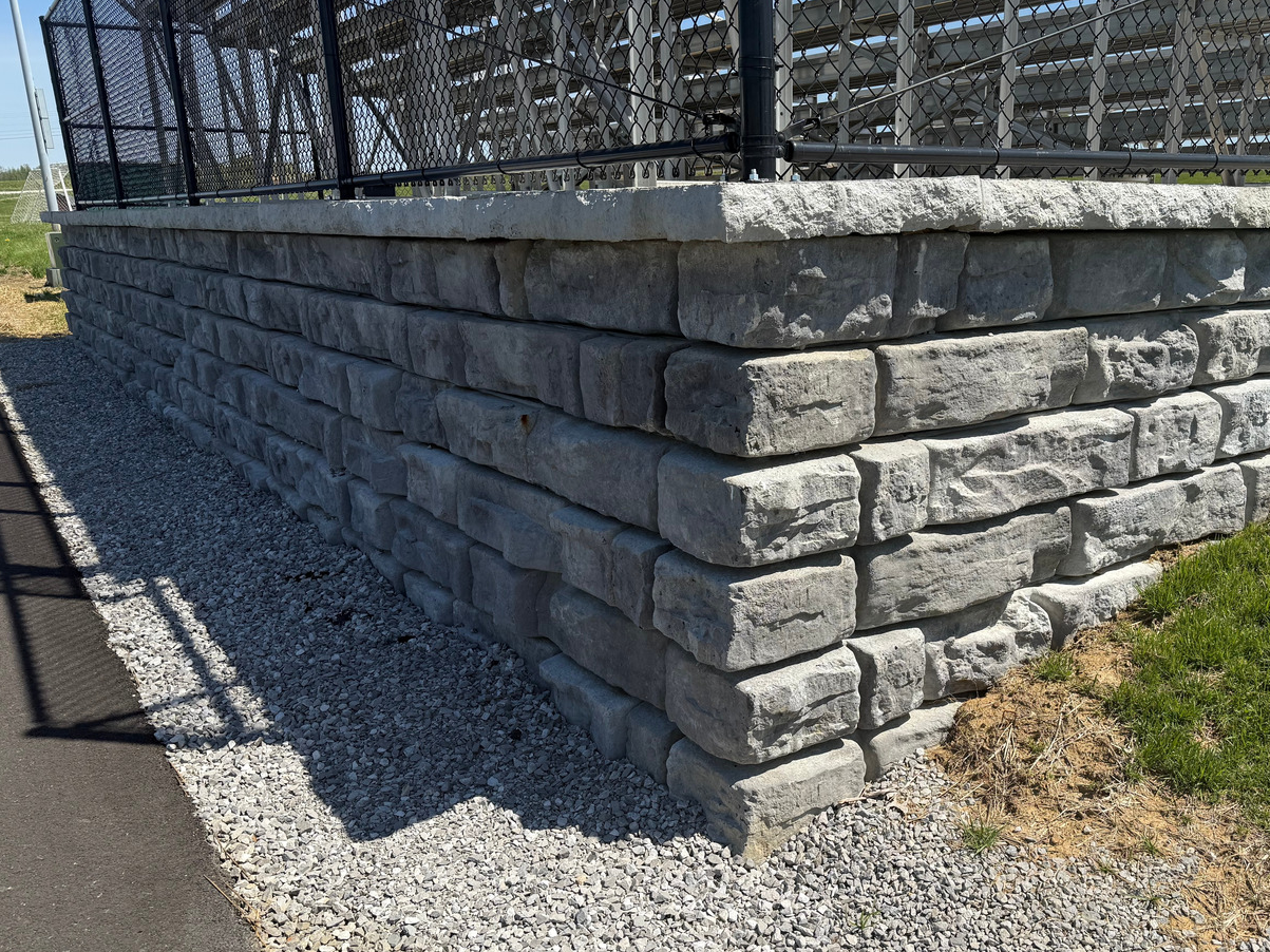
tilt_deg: -17.1
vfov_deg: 46.6
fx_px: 1101
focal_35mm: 30
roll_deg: +0.8
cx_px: 765
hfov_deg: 59.4
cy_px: 560
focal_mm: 6.76
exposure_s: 1/5319
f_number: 1.78
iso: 80
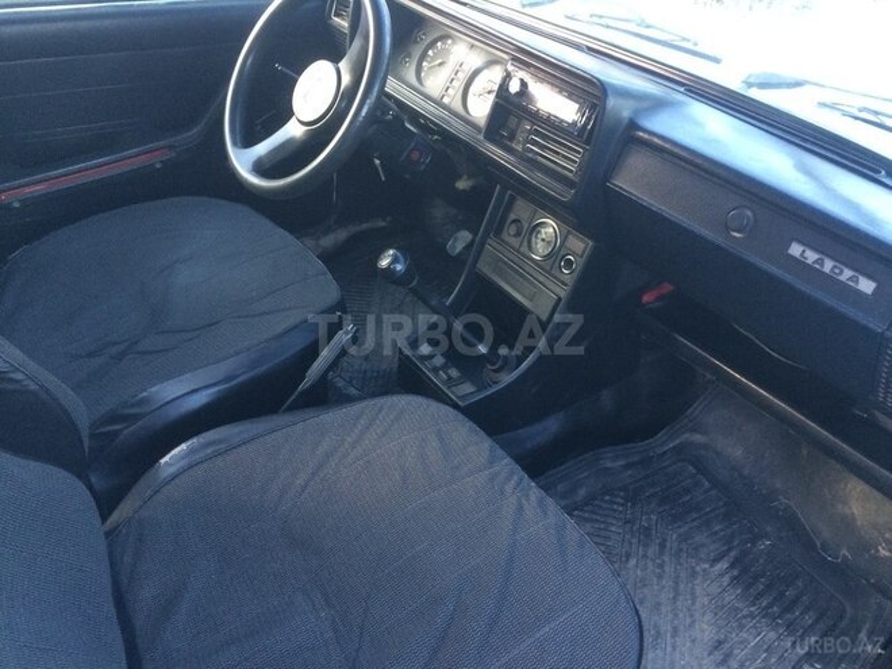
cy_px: 334
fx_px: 747
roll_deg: -6.8
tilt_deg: -39.6
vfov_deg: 48.2
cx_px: 446
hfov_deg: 61.7
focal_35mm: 29
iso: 160
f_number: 2.2
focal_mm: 4.15
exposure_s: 1/33
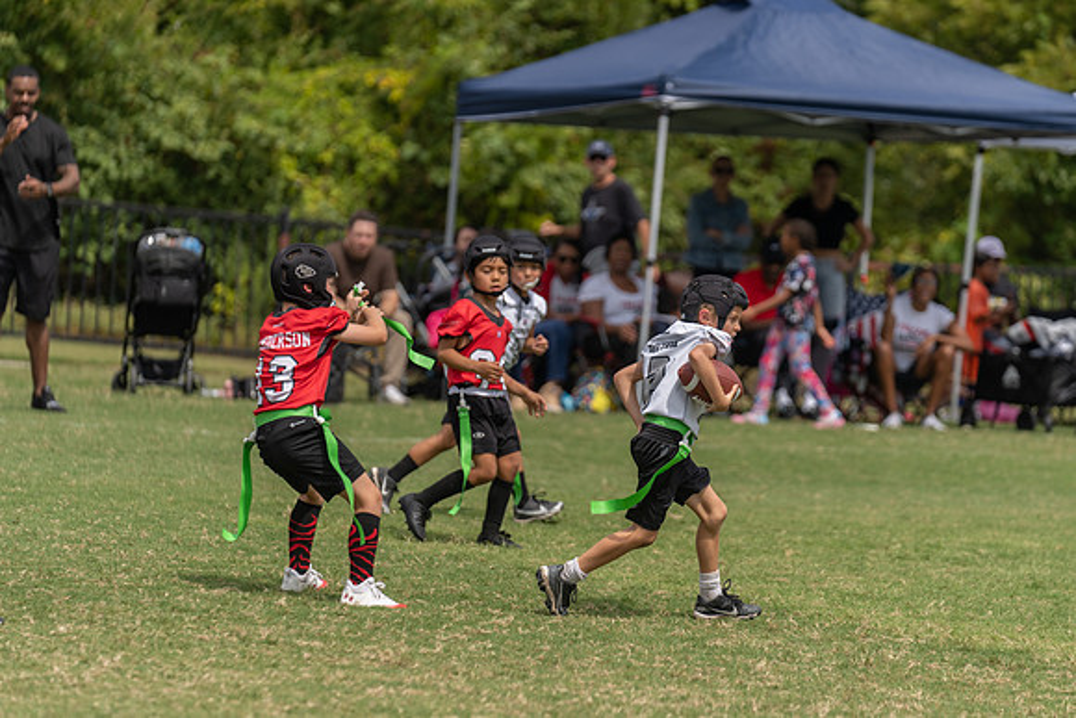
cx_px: 538
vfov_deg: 6.9
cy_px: 359
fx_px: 5979
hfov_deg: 10.3
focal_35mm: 200
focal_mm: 200
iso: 100
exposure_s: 1/1600
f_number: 3.5
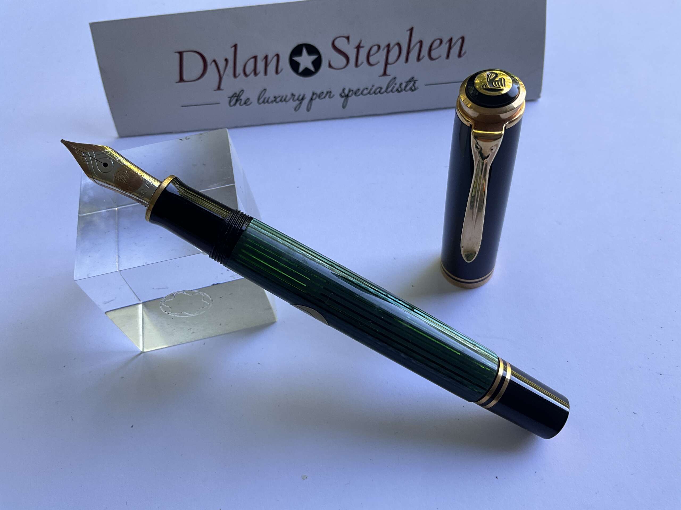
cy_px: 255
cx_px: 340
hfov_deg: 61.7
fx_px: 571
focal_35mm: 29
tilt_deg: -56.7
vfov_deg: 48.2
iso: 40
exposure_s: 1/122
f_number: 1.8
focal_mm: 3
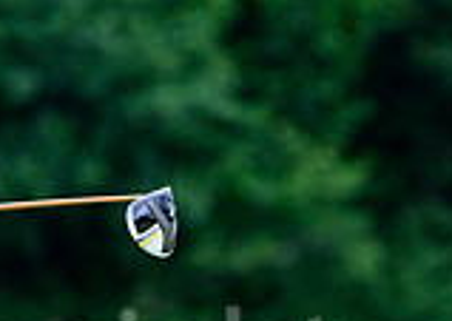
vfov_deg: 1.1
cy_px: 515
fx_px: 16481
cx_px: 186
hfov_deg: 1.6
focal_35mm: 1286
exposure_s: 1/2000
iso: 1250
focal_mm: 300
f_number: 5.3
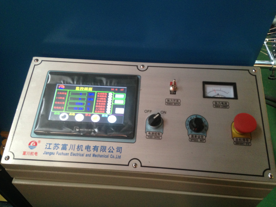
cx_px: 138
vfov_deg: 42.9
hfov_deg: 55.4
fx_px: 263
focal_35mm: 33
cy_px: 104
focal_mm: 4.13
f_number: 2.4
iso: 250
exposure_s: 1/20
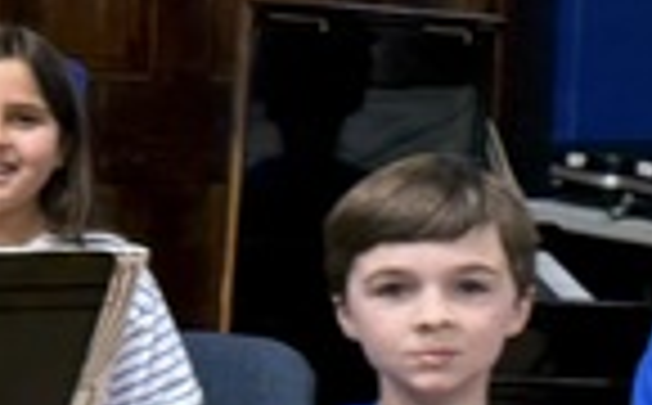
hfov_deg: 10.1
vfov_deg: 7.3
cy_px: 189
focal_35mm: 180
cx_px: 1605
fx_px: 3192
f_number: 1.78
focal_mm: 6.76
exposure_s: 1/60
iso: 250
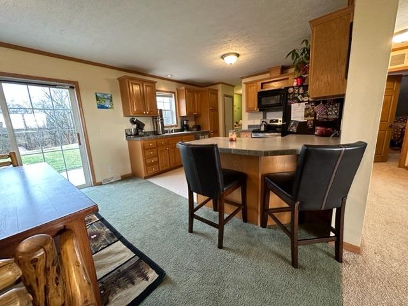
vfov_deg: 85.7
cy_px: 153
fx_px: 165
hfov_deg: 102.1
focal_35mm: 14
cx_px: 204
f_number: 2.2
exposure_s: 1/60
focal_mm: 2.22
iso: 400
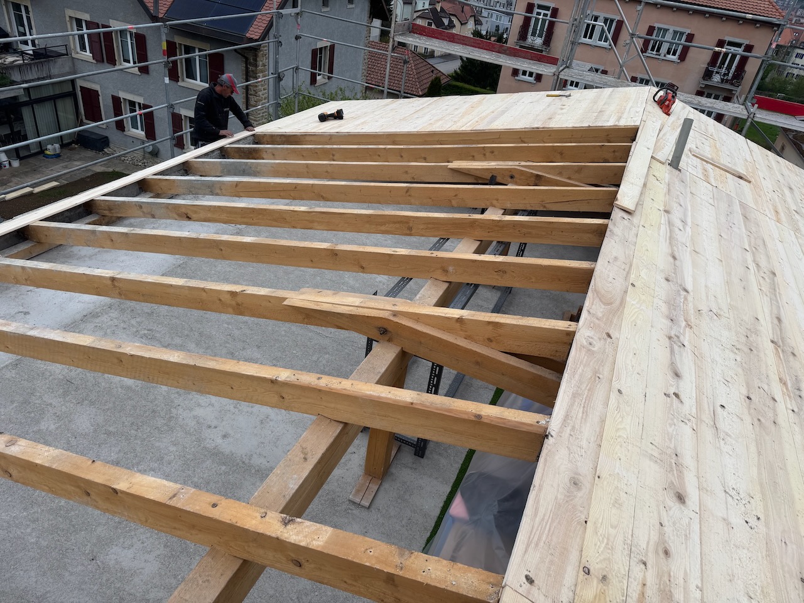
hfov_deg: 71.6
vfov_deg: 56.8
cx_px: 402
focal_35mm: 24
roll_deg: -8.5
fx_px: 557
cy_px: 302
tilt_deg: -31.7
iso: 80
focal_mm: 6.76
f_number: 1.78
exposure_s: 1/938
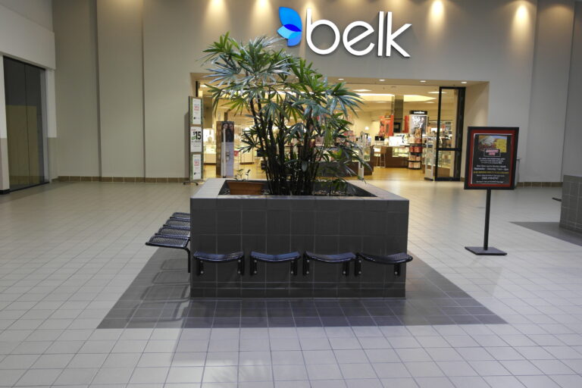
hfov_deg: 61.9
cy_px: 194
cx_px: 291
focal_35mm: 30
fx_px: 485
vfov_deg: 43.6
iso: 400
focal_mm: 20
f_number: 3.5
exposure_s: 1/40
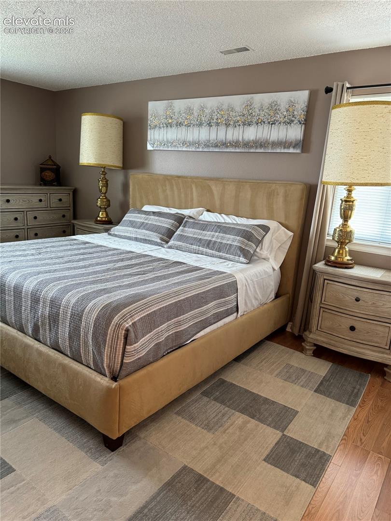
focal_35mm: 24
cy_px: 260
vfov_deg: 71.6
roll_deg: -3.3
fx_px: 361
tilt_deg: -13.9
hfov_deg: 56.8
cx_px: 196
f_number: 1.78
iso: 320
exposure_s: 1/60
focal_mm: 6.76
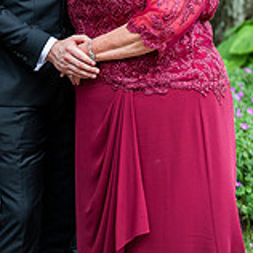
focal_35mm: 229
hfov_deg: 7.6
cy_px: -51
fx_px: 1894
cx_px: 46
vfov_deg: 7.6
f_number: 3.5
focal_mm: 95
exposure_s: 1/800
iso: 640
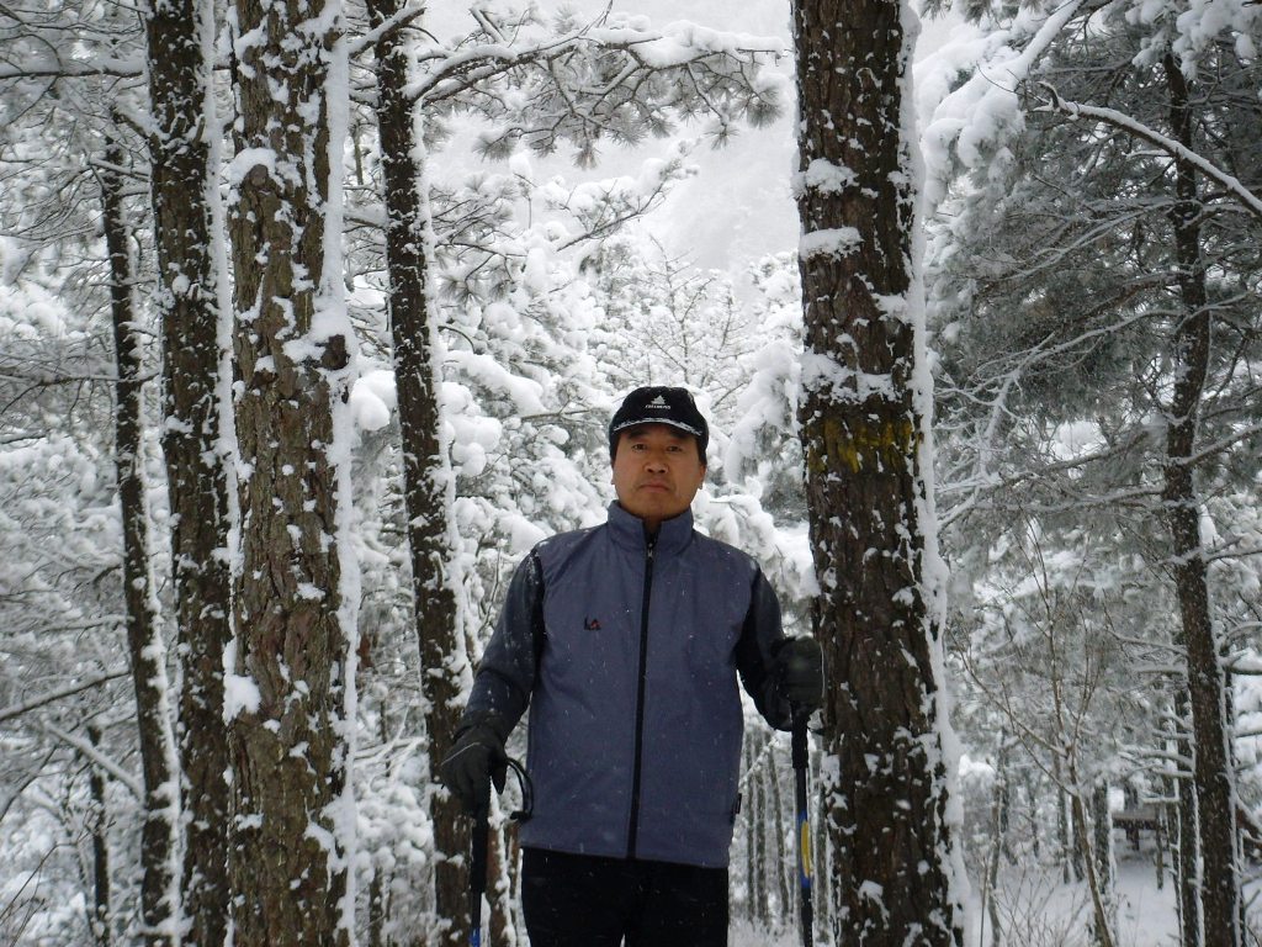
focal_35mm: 95
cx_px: 631
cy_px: 474
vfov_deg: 15.6
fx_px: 3463
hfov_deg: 20.7
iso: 50
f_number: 4.4
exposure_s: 1/125
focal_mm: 16
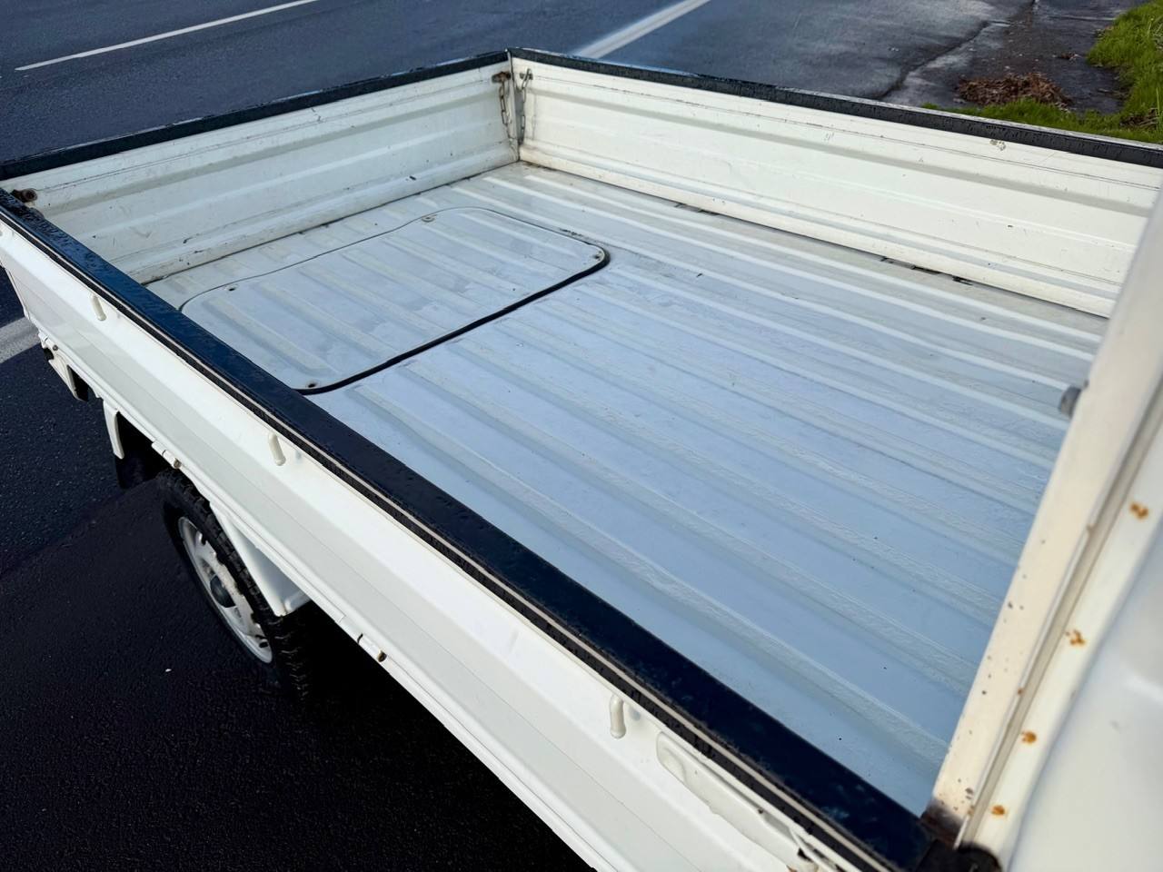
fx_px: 806
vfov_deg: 56.8
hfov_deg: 71.6
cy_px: 436
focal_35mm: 24
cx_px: 582
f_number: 1.78
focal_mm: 6.76
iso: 80
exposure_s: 1/3145
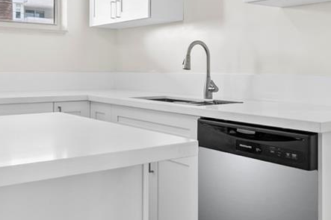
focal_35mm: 47
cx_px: 123
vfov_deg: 28.5
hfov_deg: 41.6
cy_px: 78
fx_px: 432
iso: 320
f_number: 7.1
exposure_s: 1/6
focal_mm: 13
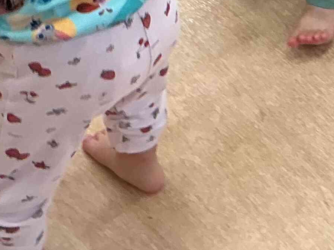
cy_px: -305
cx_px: 360
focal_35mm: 130
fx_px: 1255
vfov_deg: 10.2
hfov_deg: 14.8
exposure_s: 1/100
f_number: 1.8
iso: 50
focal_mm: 3
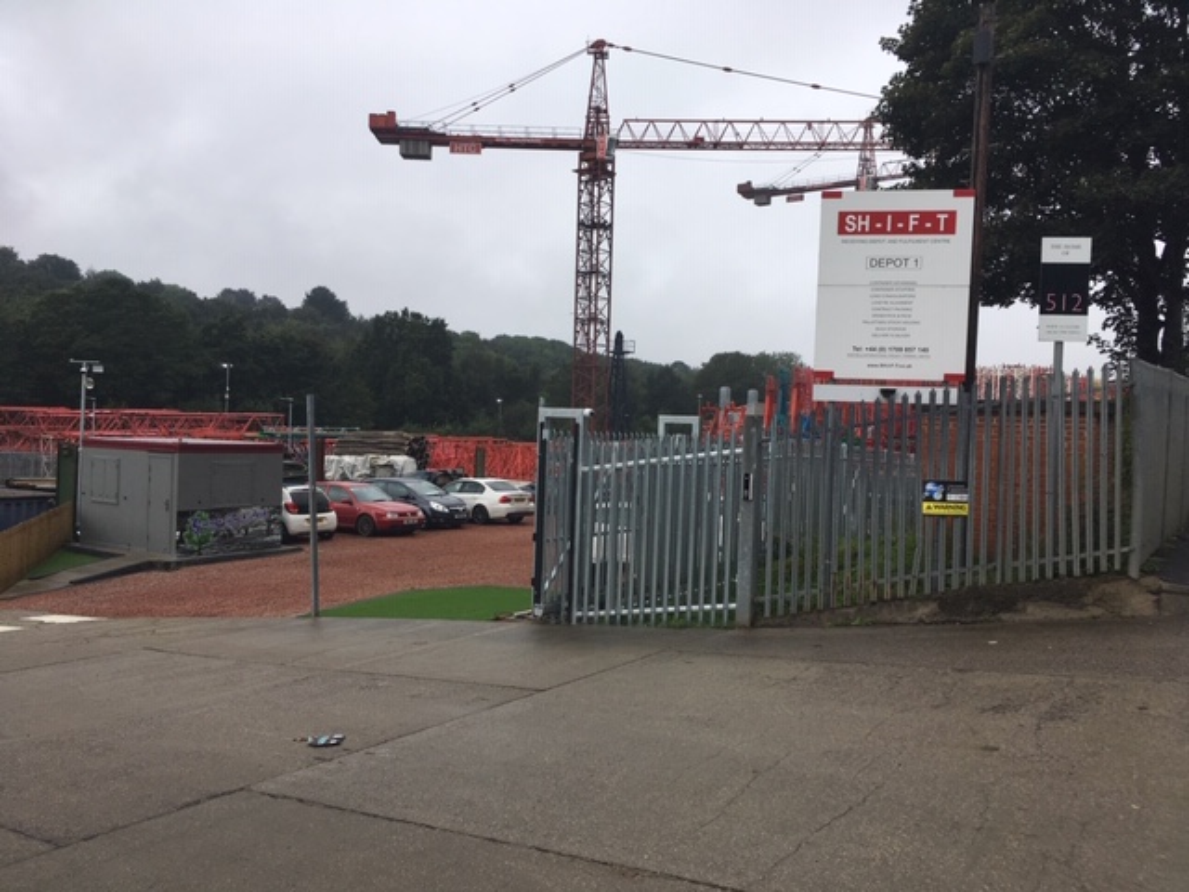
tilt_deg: -2.1
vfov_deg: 48.2
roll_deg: -2.6
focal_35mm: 29
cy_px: 446
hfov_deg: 61.7
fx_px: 996
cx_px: 594
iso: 25
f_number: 2.2
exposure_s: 1/565
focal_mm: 4.15
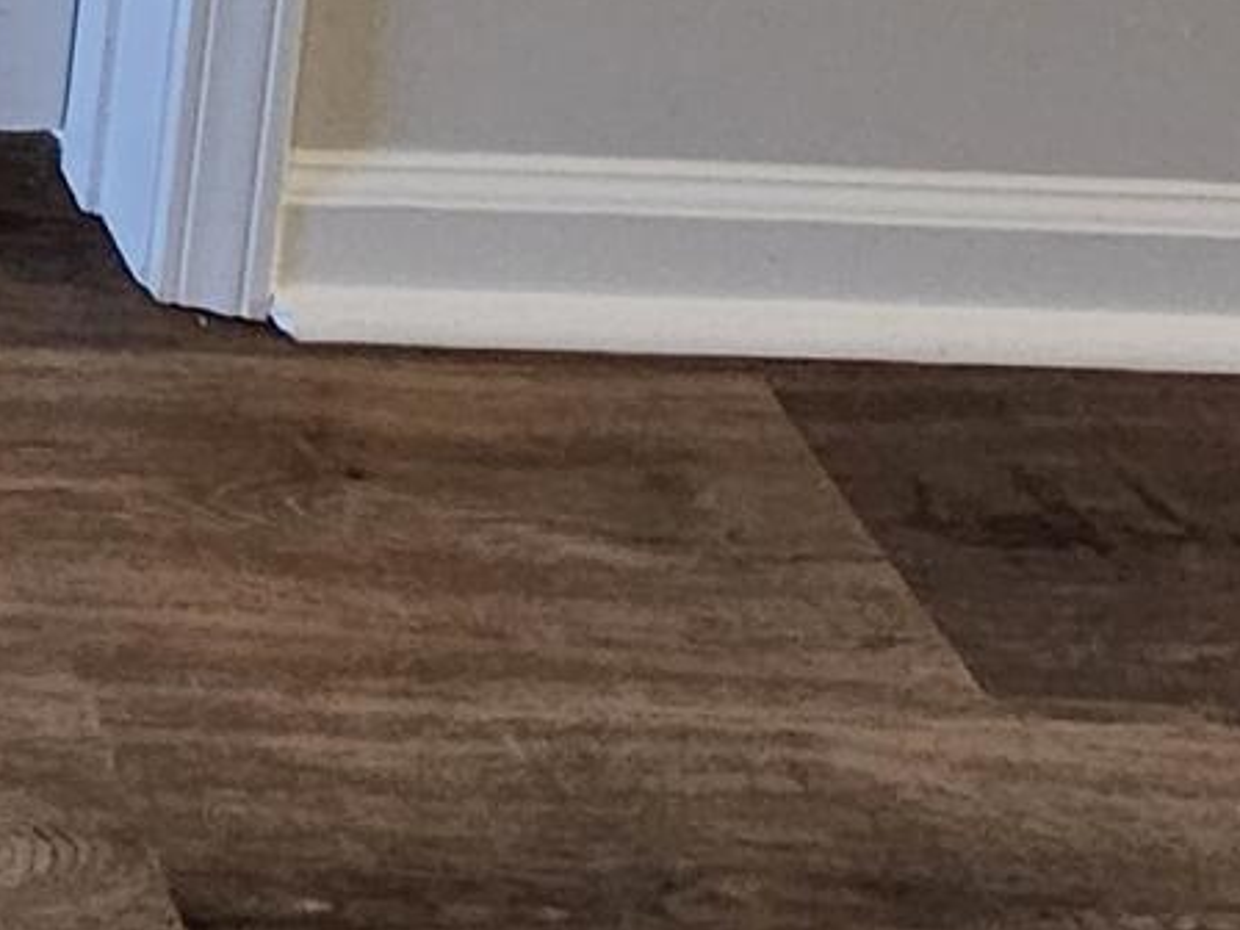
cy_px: -1951
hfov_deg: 15.8
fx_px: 3116
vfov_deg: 10.7
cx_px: -1461
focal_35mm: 87
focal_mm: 2.2
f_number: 2.2
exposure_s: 1/60
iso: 160
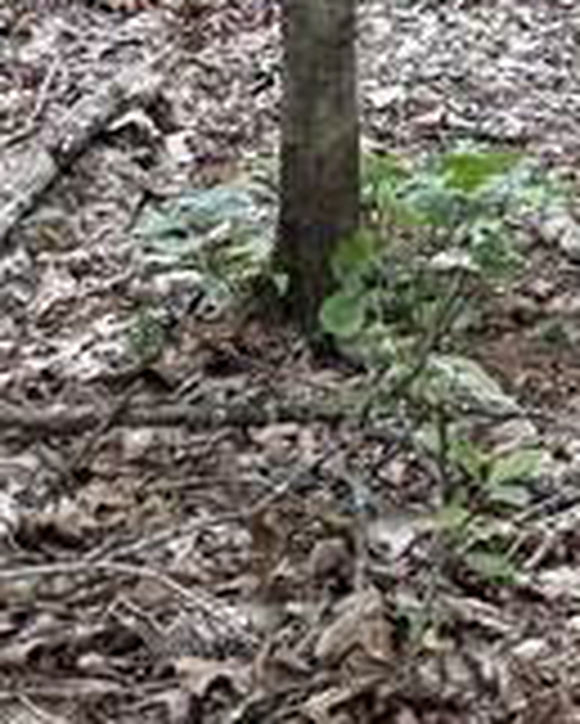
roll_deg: +0.3
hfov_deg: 8.1
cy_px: -423
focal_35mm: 149
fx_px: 3194
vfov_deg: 12.2
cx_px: 1978
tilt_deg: -11.2
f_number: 1.78
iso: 64
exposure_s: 1/121
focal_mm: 6.76
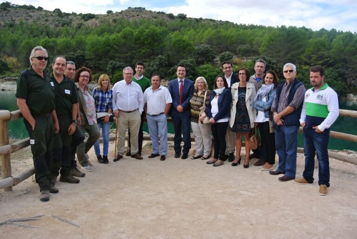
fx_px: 318
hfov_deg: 58.7
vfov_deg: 41.2
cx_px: 178
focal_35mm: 32
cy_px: 120
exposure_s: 1/500
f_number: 4.5
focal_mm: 12
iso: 100
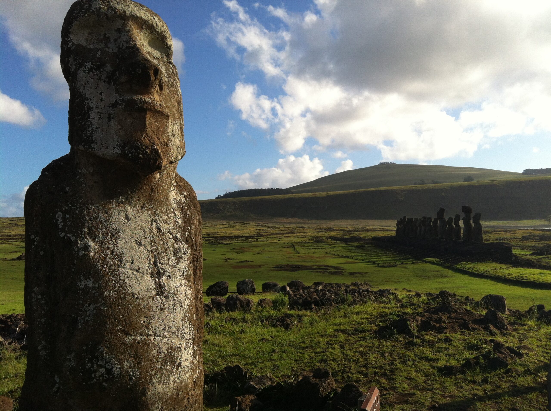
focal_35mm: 35
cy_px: 206
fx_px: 556
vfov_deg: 40.6
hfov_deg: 52.7
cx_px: 276
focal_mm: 3.85
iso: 80
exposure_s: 1/1436
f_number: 2.8
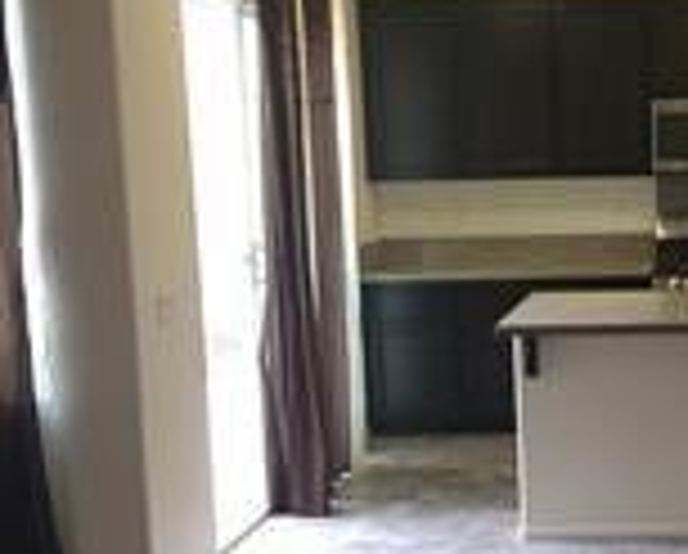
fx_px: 1285
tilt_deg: -7.5
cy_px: 320
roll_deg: +0.5
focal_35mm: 63
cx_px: 614
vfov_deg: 24.3
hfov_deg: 28.8
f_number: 2.2
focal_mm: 4.15
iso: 50
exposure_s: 1/30
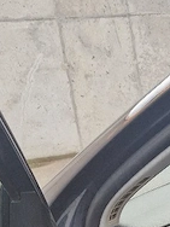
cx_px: 303
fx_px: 642
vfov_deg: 19.3
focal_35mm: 98
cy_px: 245
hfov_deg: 13.6
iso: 100
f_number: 1.8
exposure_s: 1/182
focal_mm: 5.4
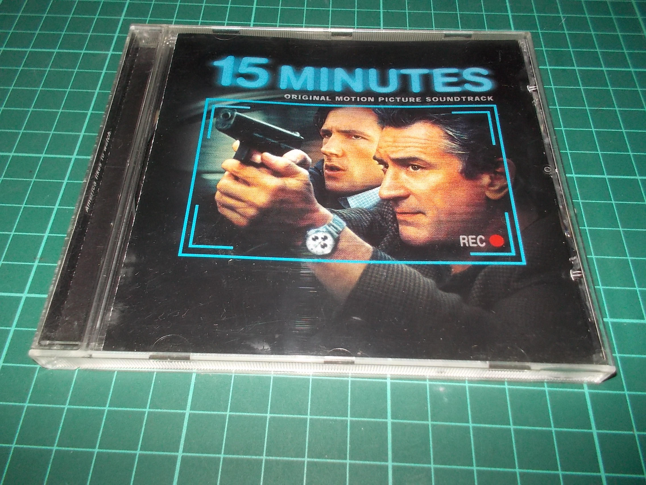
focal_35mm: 29
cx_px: 323
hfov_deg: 61.7
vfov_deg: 48.2
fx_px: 541
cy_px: 242
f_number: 3.3
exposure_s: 1/30
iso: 200
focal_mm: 4.1
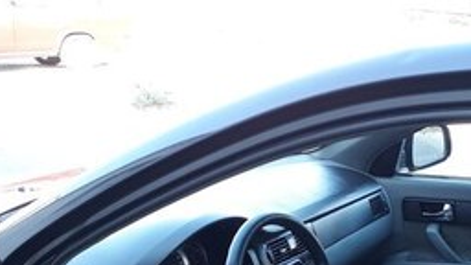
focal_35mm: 57
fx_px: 712
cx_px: 291
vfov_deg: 18.9
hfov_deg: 36.4
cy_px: 383
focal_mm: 3.6
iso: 40
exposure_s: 1/50
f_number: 1.9
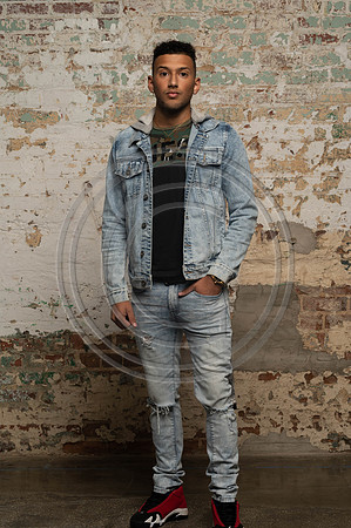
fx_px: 1246
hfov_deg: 16.0
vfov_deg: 23.9
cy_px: 264
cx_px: 176
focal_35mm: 85
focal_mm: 85
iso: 200
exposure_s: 1/160
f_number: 6.3
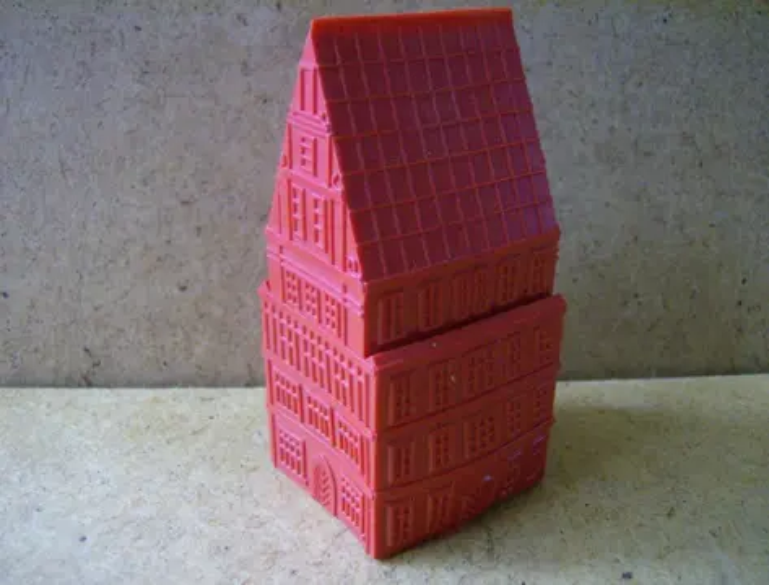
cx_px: 384
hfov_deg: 51.1
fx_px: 804
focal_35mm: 36
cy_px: 292
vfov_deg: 40.0
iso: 200
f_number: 2.8
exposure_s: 1/57.9
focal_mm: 6
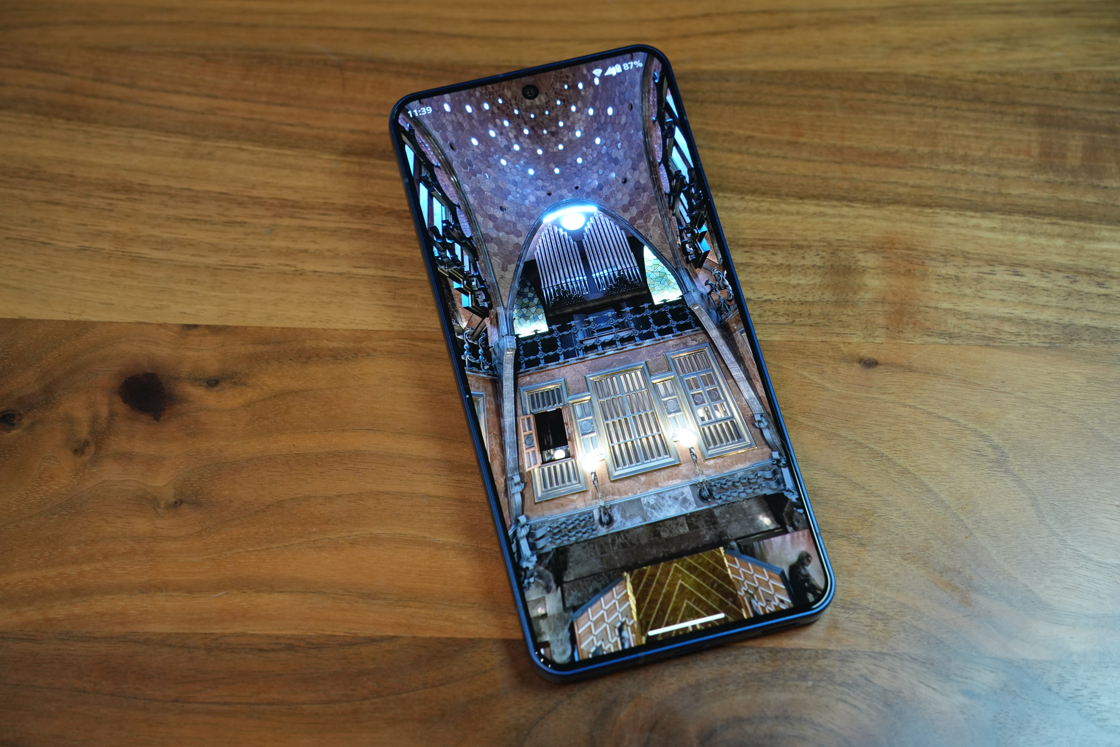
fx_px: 2115
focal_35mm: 68
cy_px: 374
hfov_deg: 29.7
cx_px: 560
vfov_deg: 20.0
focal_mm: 68
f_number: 6.3
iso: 2000
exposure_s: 1/200
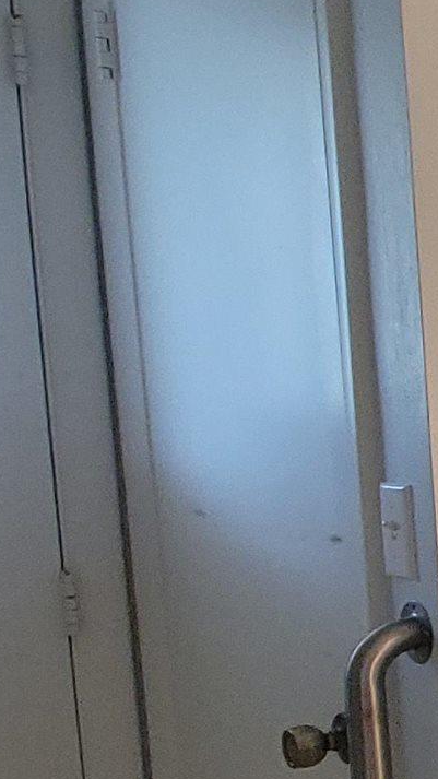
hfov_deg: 10.1
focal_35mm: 61
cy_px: 479
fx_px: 1260
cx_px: 1472
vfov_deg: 34.2
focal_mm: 2.2
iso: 125
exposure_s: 1/60
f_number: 2.2
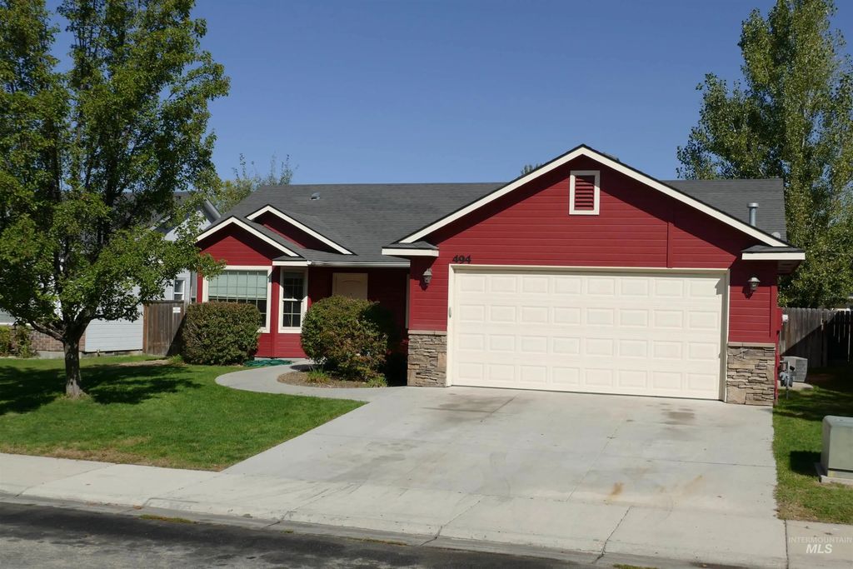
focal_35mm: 41
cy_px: 284
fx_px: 972
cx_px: 426
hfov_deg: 47.4
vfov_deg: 32.6
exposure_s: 1/3200
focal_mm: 15.02
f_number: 3.2
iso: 125
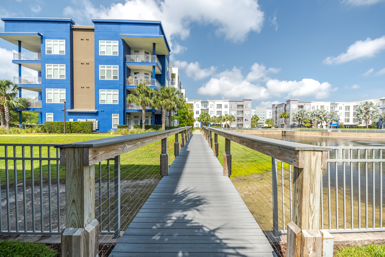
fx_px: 171
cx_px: 192
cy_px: 128
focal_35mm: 16
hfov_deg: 96.7
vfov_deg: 73.7
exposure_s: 1/2500
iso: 200
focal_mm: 16
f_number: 8
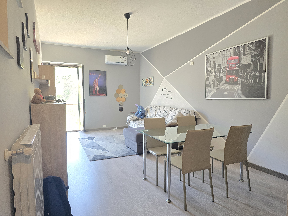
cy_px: 108
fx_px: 191
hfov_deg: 73.9
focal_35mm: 23
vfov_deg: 58.9
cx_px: 144
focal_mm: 6.3
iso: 640
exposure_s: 1/100
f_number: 1.7
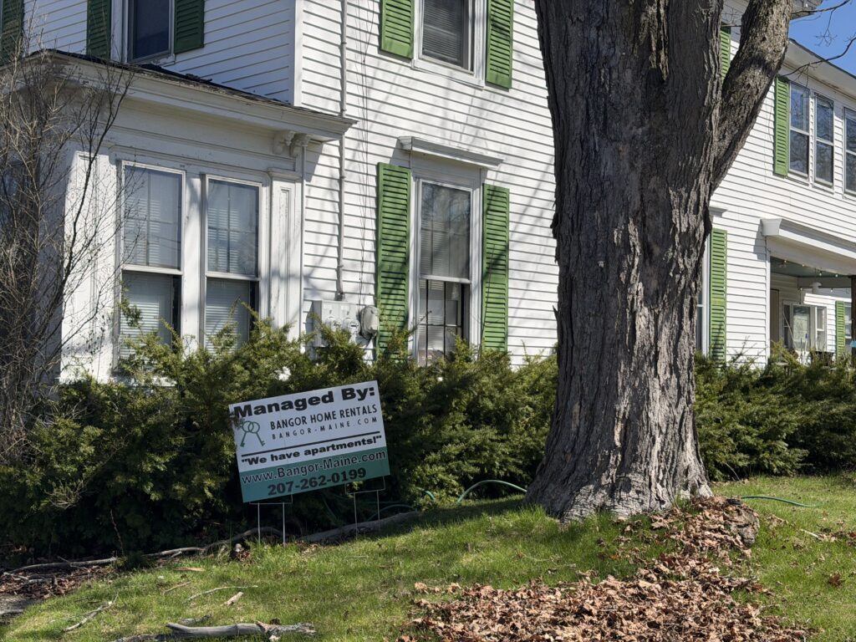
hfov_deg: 39.7
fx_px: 1187
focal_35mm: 48
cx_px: 428
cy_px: 321
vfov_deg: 30.3
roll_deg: -0.9
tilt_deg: +2.2
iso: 64
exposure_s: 1/5587
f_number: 1.78
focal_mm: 6.76
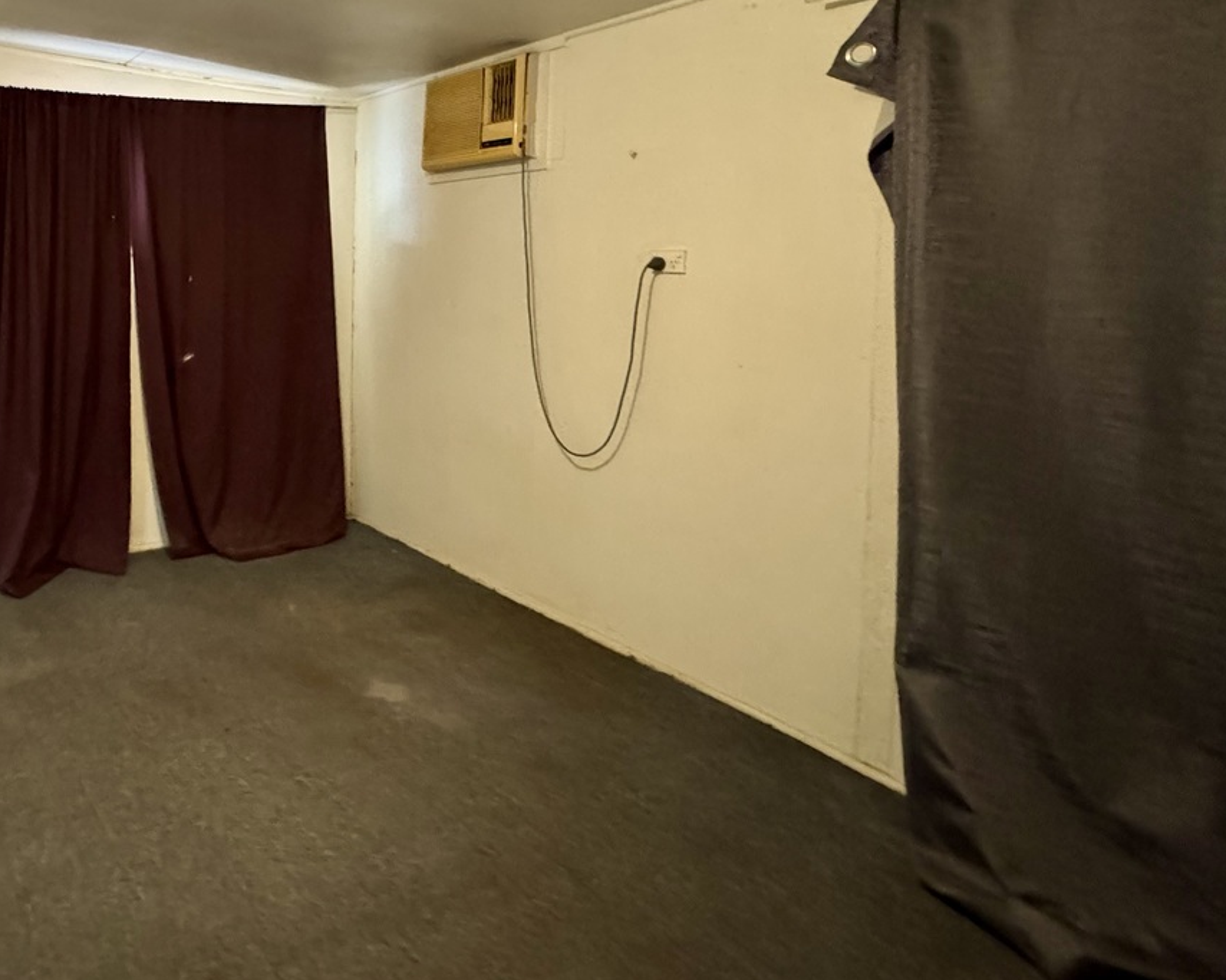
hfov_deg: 60.9
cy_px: 314
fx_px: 871
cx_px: 154
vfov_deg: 57.3
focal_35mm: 24
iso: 1250
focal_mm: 2.22
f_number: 2.2
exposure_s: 1/60
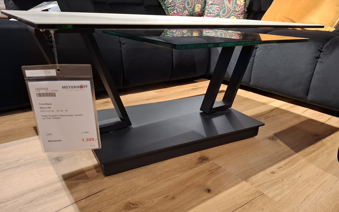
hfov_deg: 72.5
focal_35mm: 25
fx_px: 231
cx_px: 169
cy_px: 124
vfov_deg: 49.1
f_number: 1.8
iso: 250
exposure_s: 1/50
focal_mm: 5.54
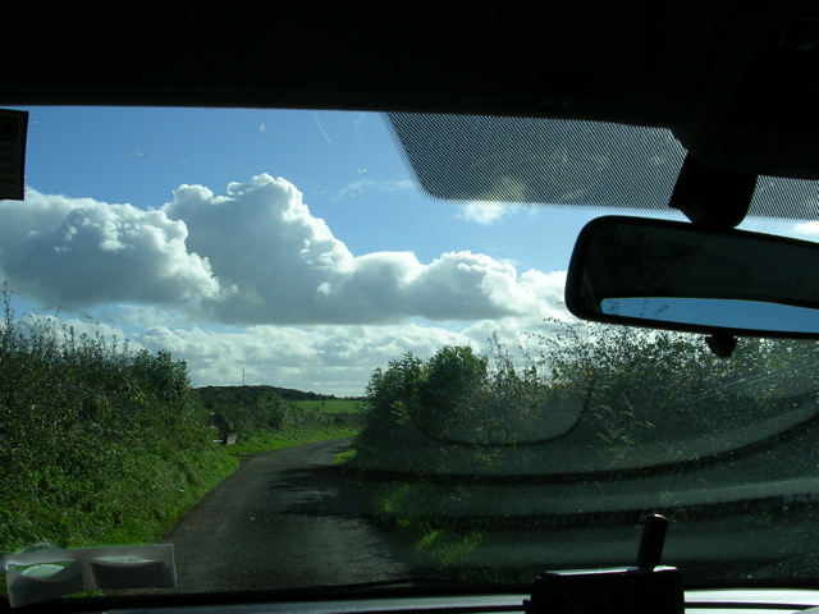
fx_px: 899
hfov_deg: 49.0
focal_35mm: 38
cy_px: 307
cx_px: 410
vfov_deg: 37.7
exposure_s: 1/494
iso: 50
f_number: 5.6
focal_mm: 5.8
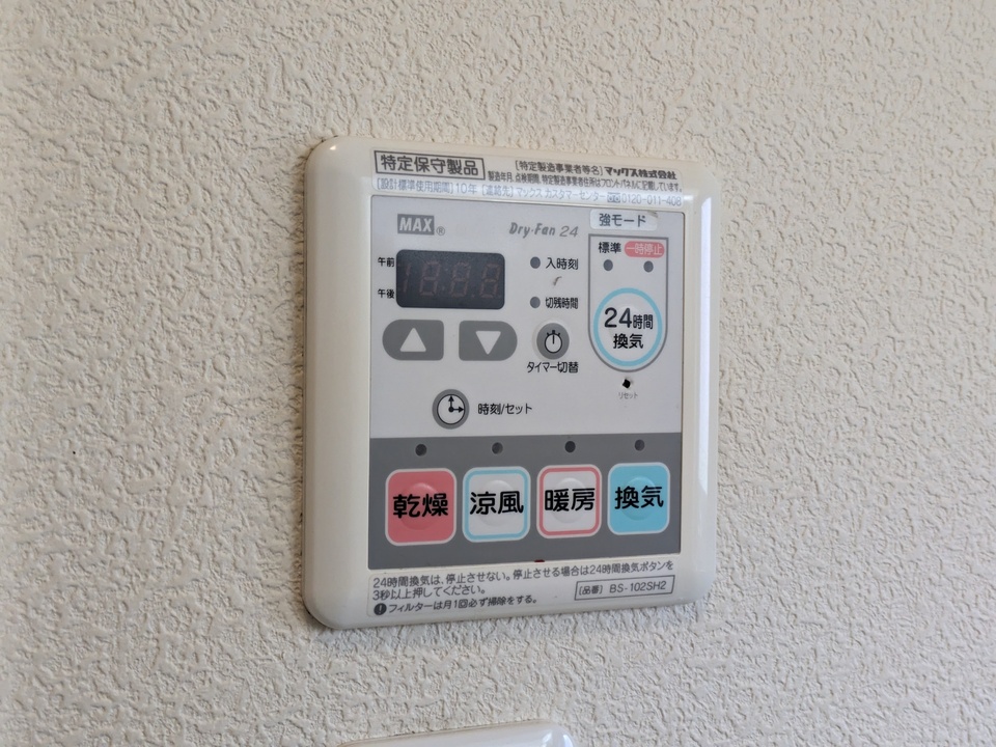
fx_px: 1467
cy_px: 374
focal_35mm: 51
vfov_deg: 28.6
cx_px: 498
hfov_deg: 37.5
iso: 252
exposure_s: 1/120
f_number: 1.89
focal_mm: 5.43
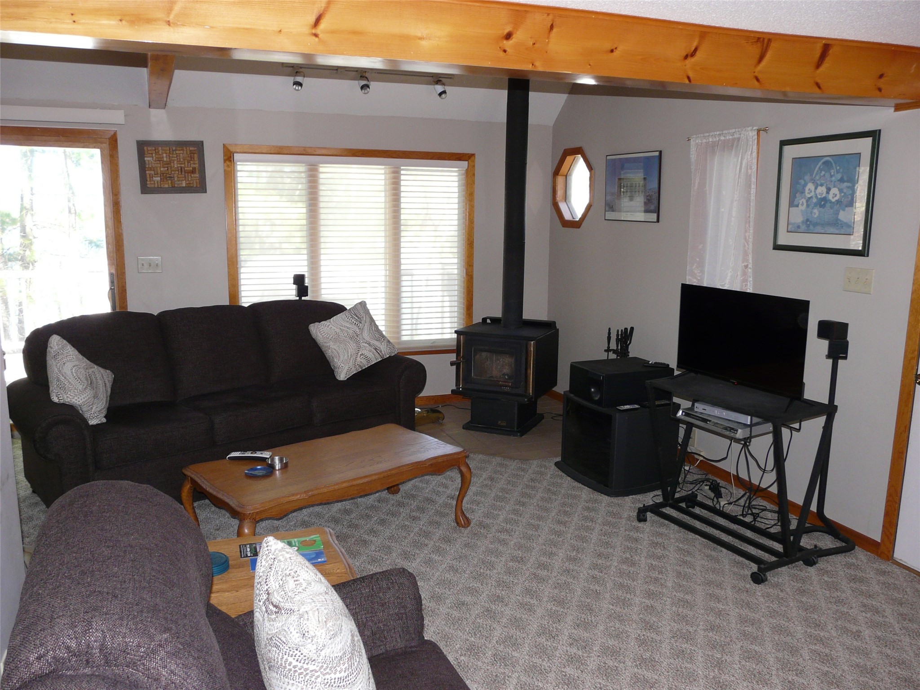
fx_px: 744
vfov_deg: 49.7
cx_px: 460
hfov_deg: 63.4
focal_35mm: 28
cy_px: 345
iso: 125
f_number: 2.8
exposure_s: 1/30
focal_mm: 4.6
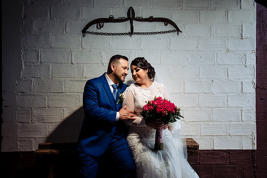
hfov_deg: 54.2
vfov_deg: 37.7
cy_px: 89
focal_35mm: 35
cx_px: 134
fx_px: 261
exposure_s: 1/200
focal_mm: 35
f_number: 8
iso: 320
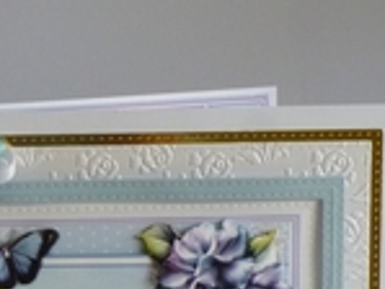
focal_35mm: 157
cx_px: 96
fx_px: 1748
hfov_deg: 12.5
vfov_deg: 9.4
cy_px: 290
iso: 320
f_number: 4.1
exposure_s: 1/60
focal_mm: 9.2
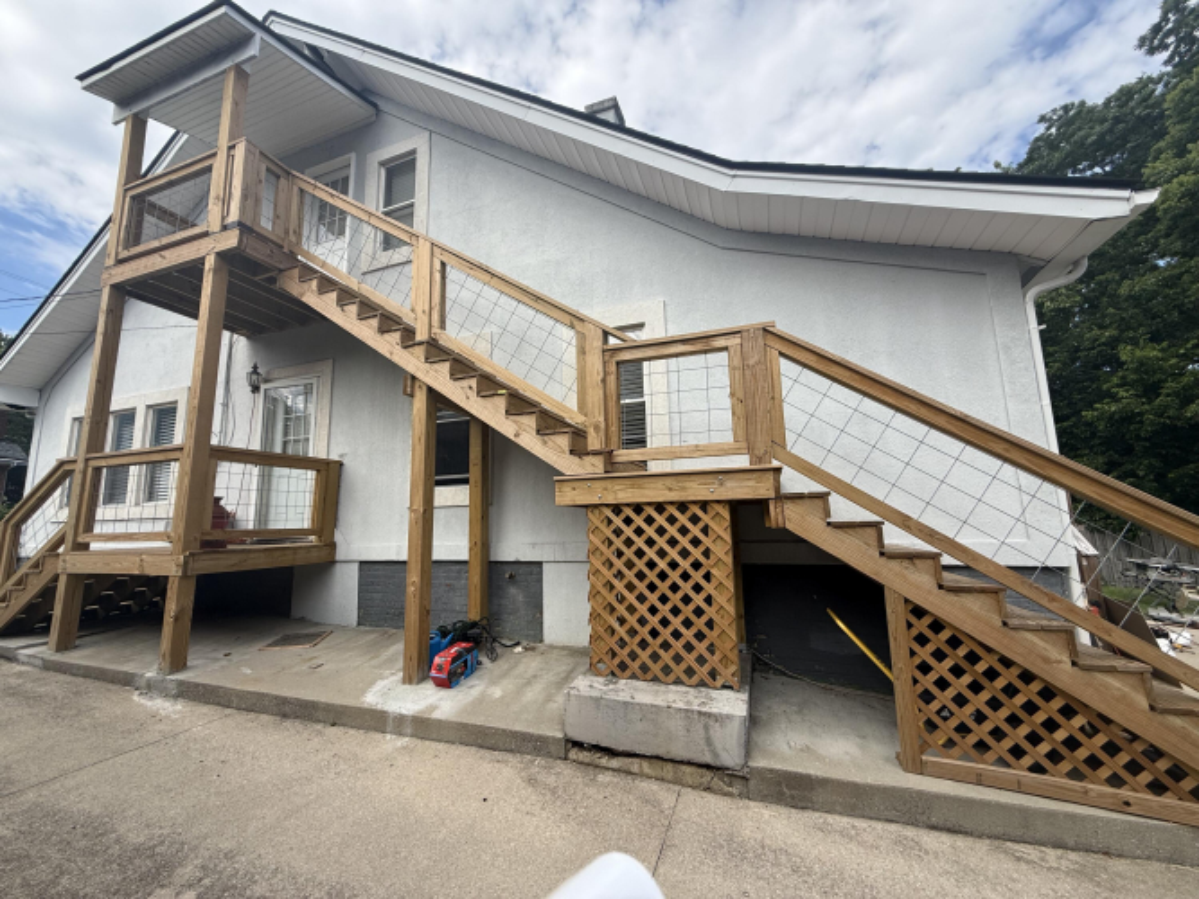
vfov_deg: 85.7
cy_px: 450
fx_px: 485
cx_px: 600
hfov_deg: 102.1
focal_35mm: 14
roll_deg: +1.9
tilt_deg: +8.0
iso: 50
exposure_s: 1/1033
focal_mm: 2.22
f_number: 2.2
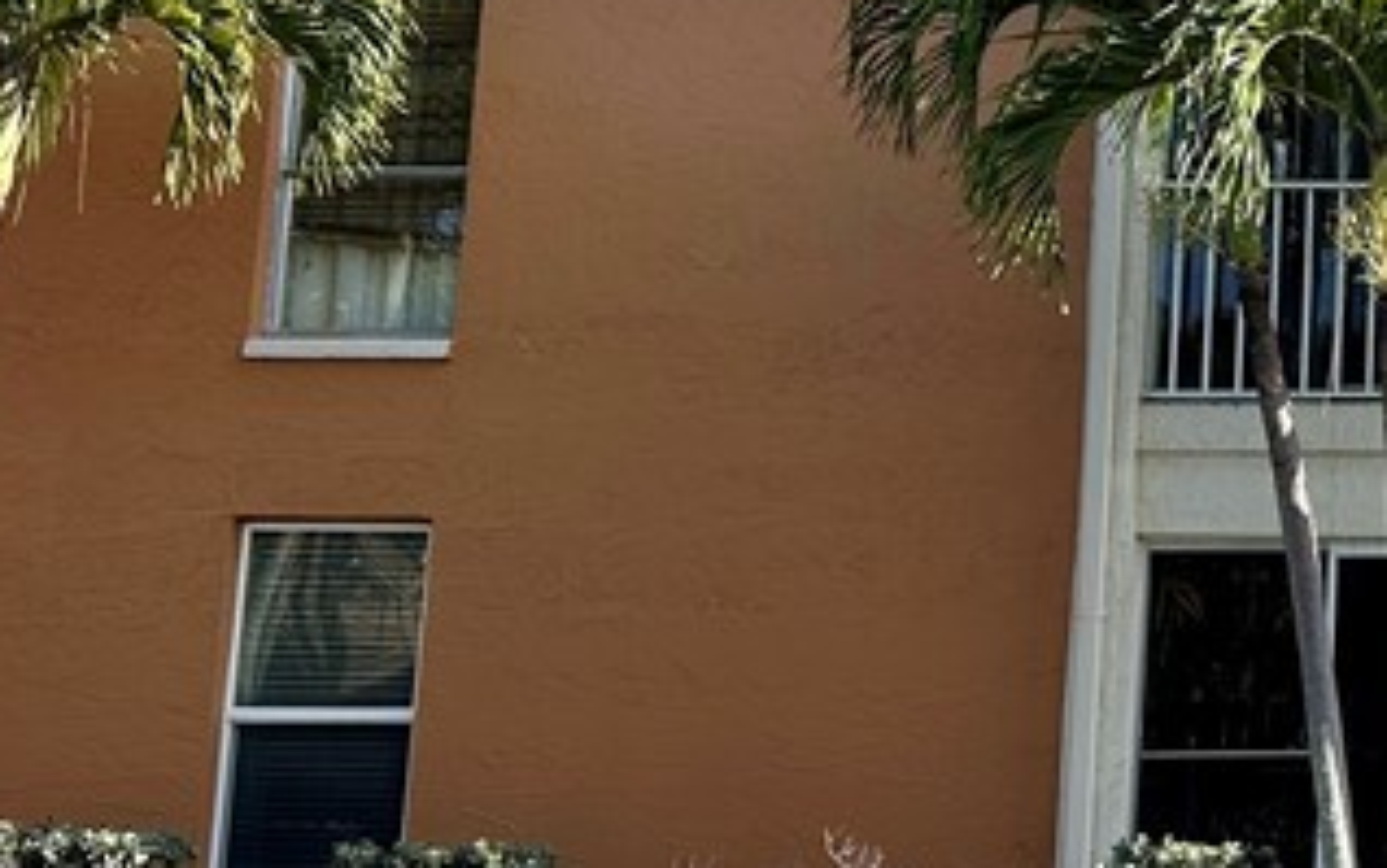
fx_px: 3101
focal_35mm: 82
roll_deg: -0.6
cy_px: 144
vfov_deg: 15.8
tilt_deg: +10.8
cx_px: 1841
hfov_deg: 22.4
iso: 80
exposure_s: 1/3155
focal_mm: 6.86
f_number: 1.78
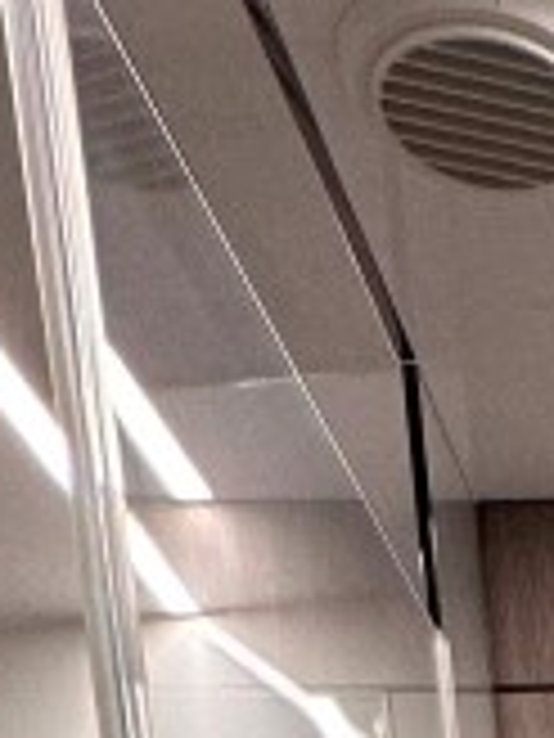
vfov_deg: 12.4
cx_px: 1036
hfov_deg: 14.0
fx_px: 1963
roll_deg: +1.5
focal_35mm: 92
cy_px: 2056
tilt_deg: -13.4
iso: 100
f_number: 2.2
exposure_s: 1/113
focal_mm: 2.22
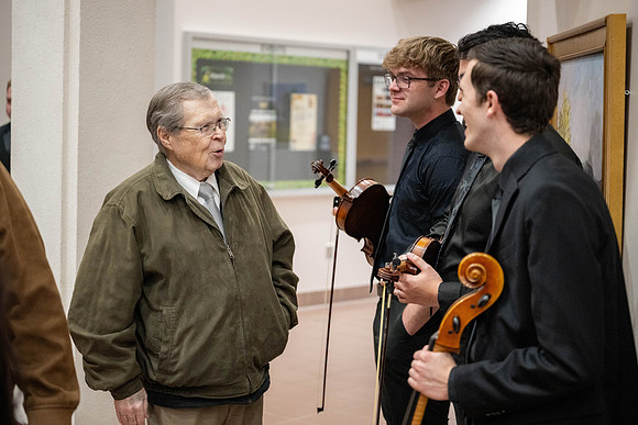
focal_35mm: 70
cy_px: 212
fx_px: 1241
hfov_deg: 28.8
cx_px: 319
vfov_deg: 19.5
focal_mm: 70
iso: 3200
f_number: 2.8
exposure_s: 1/250
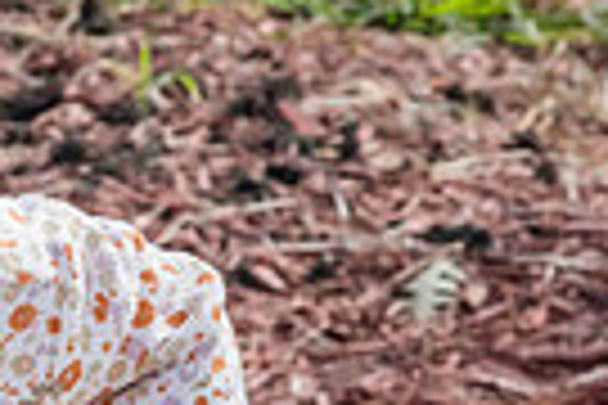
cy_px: 299
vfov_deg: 3.8
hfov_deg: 5.6
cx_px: -396
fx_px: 6164
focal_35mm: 365
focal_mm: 85
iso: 400
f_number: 14
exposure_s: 1/400
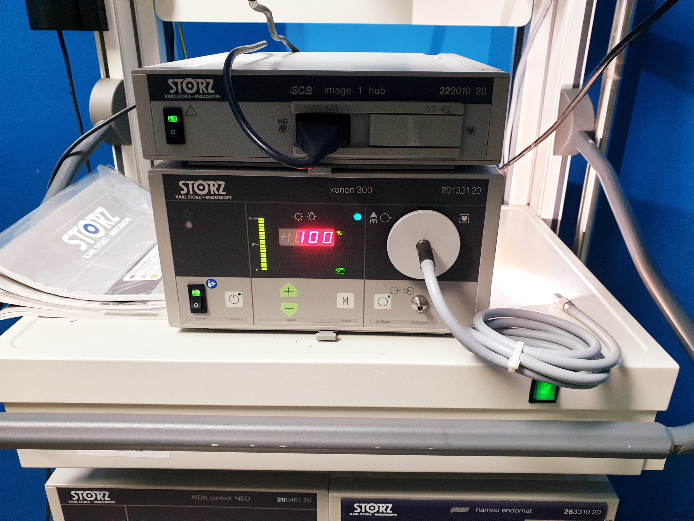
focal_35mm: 26
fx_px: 521
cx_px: 347
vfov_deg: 53.1
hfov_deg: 67.3
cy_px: 260
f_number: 2.4
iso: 400
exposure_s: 1/60
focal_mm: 4.3
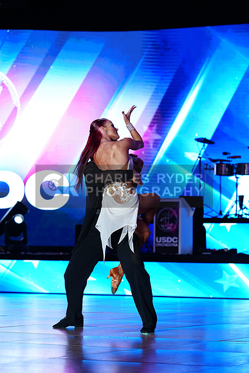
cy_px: 186
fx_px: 1462
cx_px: 124
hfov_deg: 9.7
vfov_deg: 14.5
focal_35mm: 141
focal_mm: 141
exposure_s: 1/250
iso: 800
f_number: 4
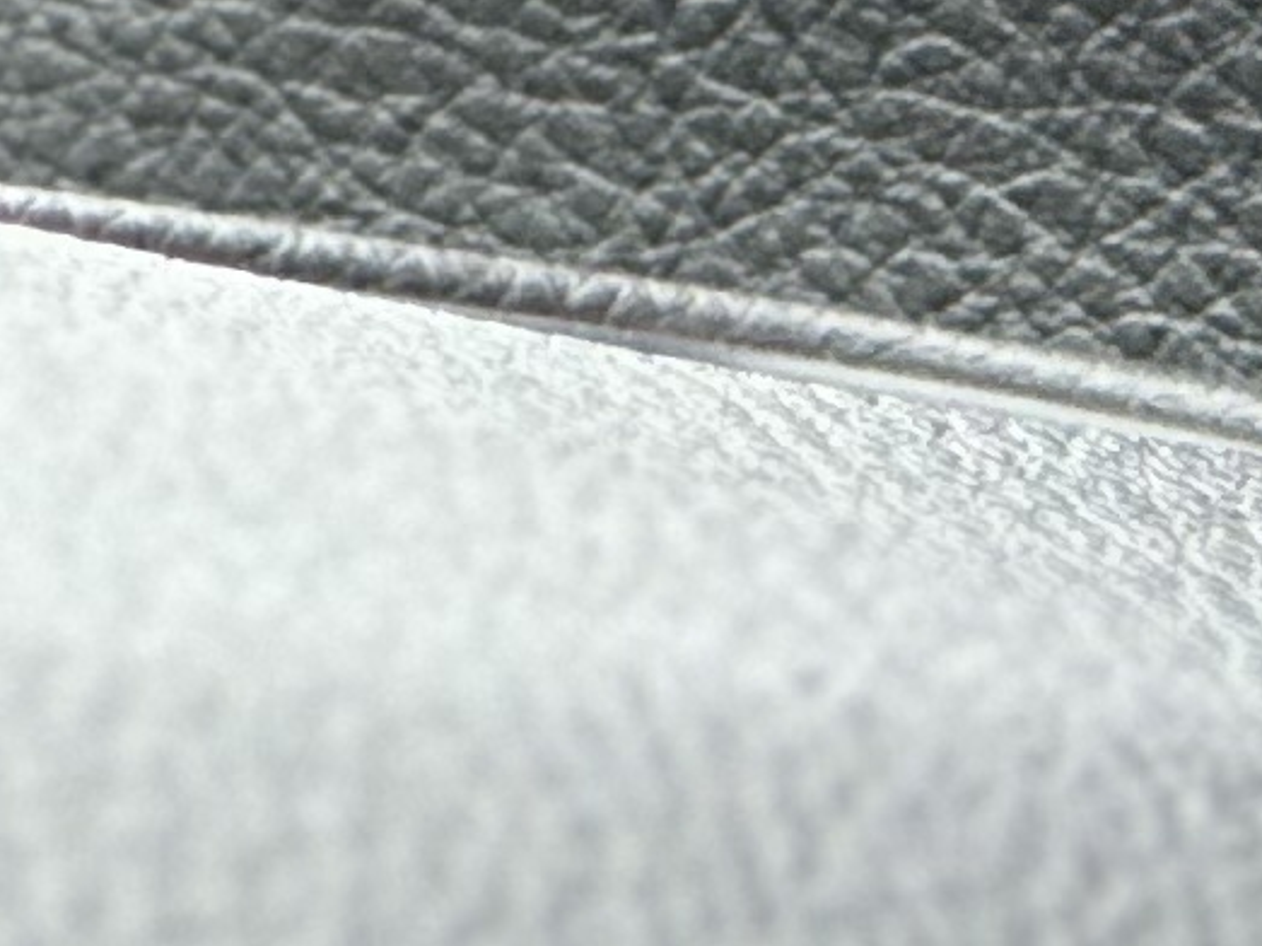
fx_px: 21651
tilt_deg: -0.5
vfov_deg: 2.5
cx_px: 4768
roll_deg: +0.4
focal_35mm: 594
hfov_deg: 3.2
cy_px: 1701
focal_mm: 9
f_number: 2.8
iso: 400
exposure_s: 1/33
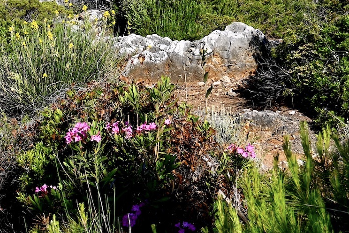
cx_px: -147
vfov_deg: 7.6
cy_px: -51
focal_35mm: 180
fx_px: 1745
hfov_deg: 11.1
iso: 125
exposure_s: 1/500
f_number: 8
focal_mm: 42
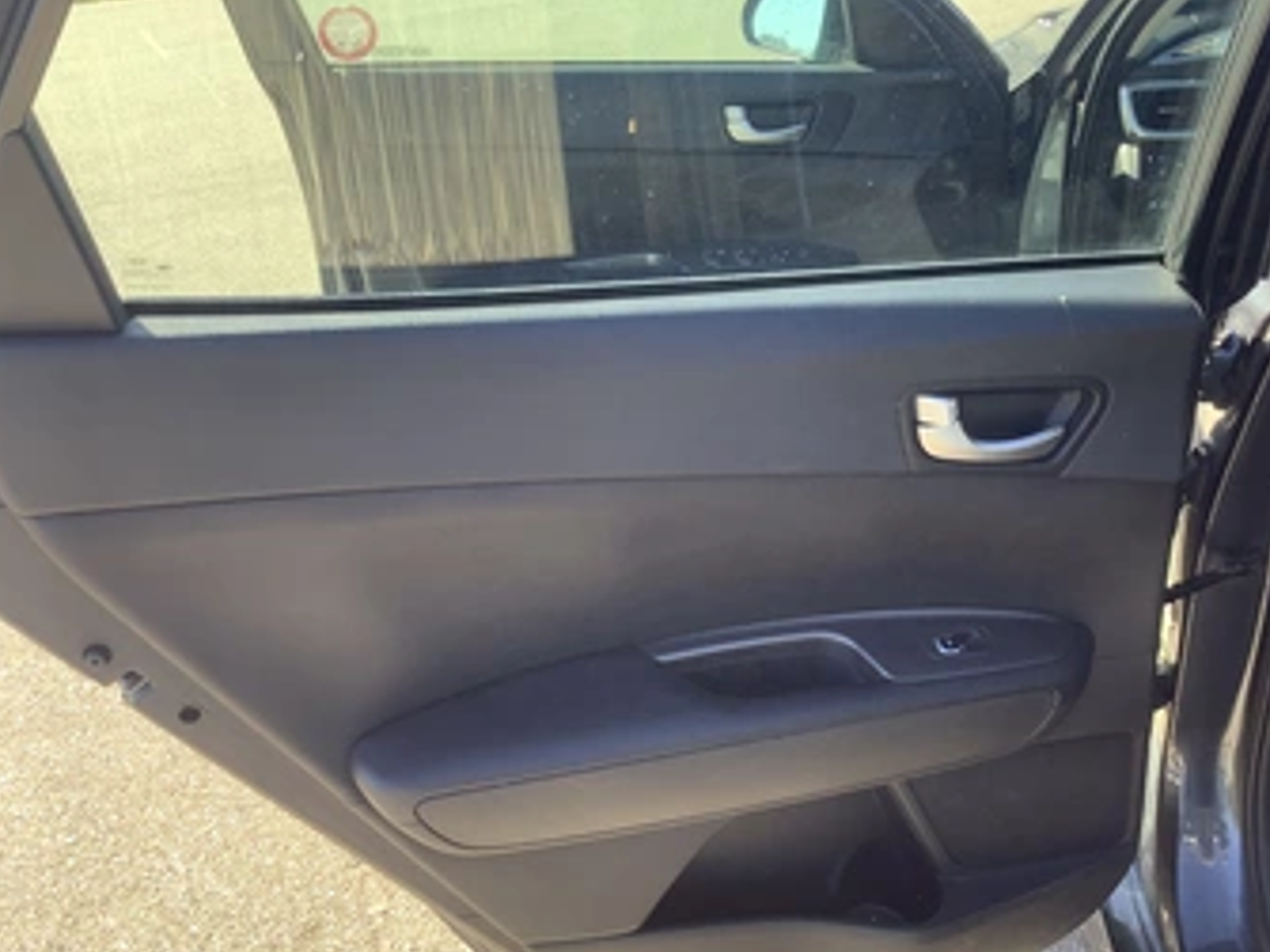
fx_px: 1357
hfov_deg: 50.1
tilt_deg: -29.7
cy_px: 523
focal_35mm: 37
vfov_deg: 38.6
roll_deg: +4.9
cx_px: 705
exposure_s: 1/100
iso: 32
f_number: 2.4
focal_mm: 3.3
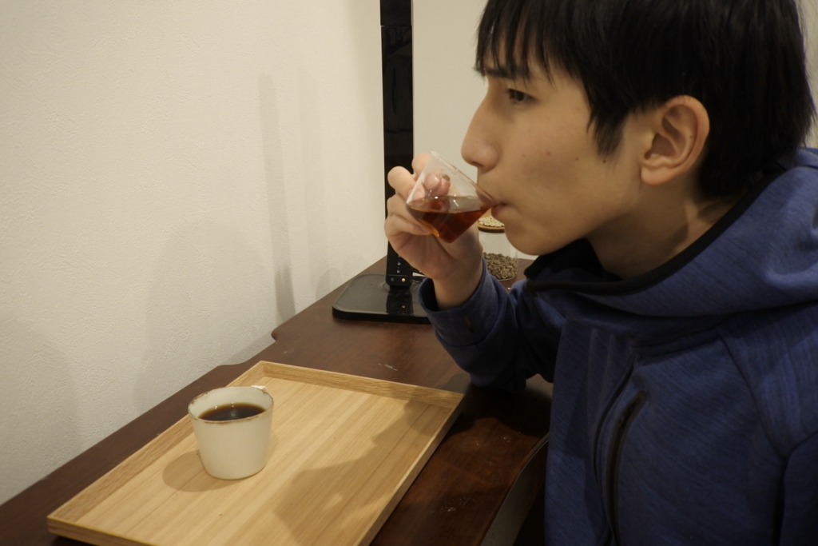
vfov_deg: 36.9
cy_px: 273
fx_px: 818
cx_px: 409
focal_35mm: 36
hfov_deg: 53.1
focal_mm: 13.4
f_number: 4
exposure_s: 1/15
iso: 800
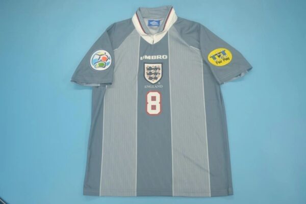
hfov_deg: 57.2
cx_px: 153
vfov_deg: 40.0
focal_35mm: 33
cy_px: 102
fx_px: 280
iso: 200
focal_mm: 22
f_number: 4
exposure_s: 1/100
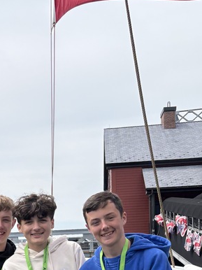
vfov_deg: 26.3
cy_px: 285
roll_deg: +1.1
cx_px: -36
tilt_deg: +0.1
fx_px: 537
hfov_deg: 20.1
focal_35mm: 69
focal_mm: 5.96
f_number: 1.6
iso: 50
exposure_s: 1/3623
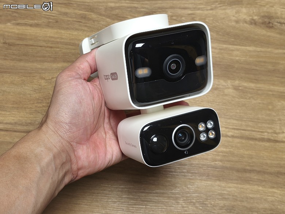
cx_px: 142
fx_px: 412
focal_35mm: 50
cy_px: 107
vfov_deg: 29.1
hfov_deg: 38.2
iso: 250
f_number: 1.7
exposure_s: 1/120
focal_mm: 5.35
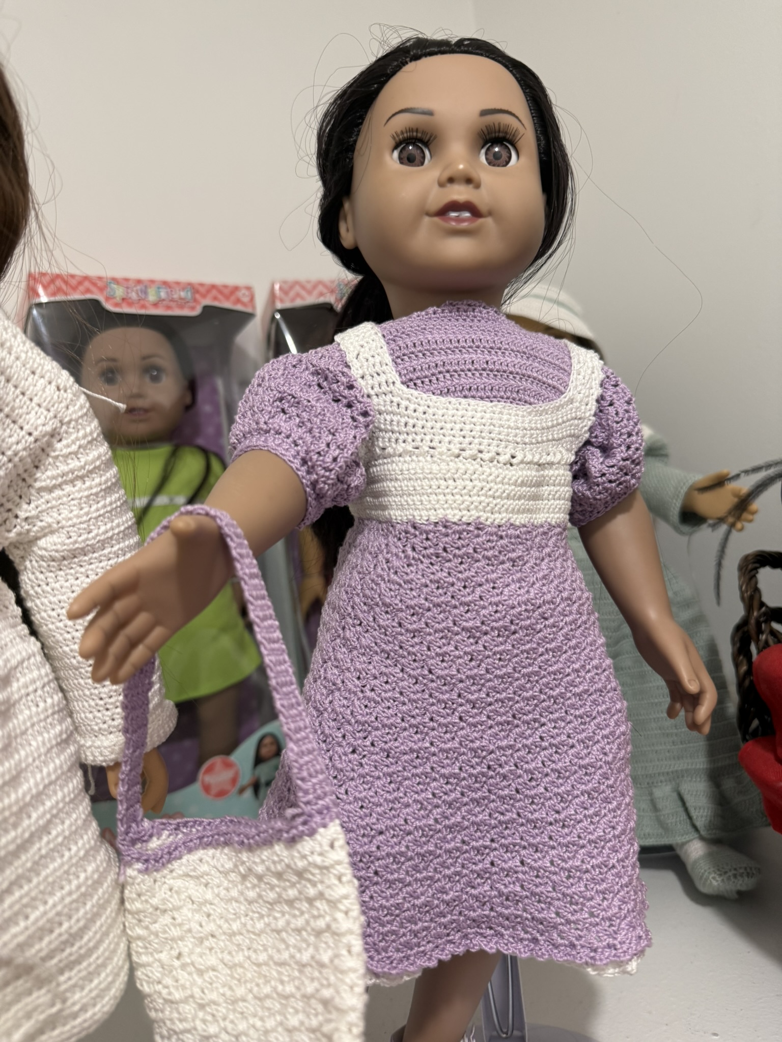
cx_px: 391
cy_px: 521
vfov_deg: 71.6
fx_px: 723
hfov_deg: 56.8
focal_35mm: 24
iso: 160
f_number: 1.78
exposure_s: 1/60
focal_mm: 6.76
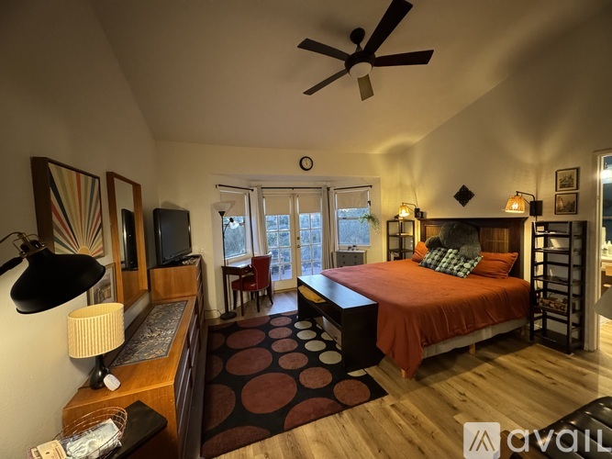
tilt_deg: -3.6
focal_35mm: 14
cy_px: 230
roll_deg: +2.3
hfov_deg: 102.1
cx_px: 306
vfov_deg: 85.7
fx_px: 247
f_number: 2.2
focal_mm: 2.22
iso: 1000
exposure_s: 1/40
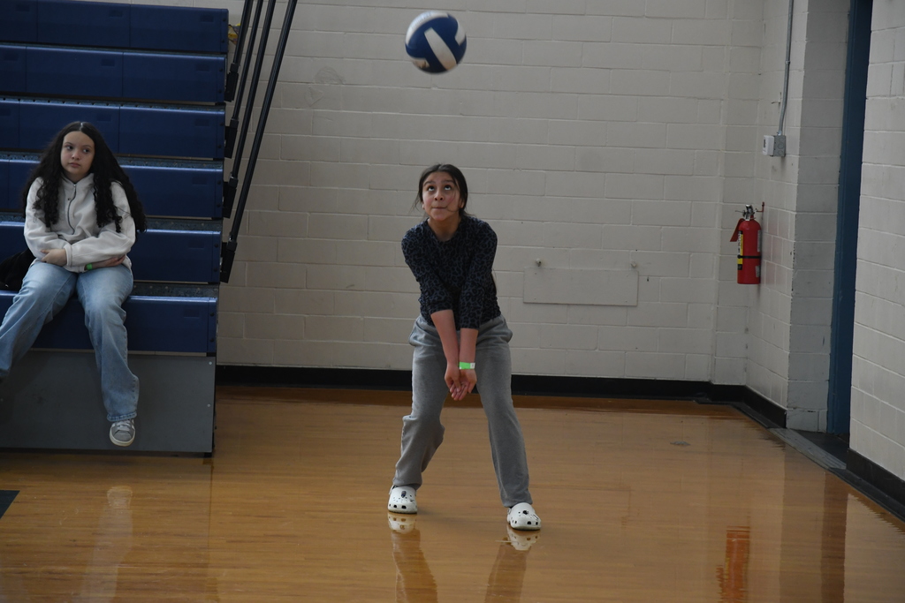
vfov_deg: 11.4
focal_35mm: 120
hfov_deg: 17.1
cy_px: 302
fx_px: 3017
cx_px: 452
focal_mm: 80
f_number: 4
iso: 1600
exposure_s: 1/400
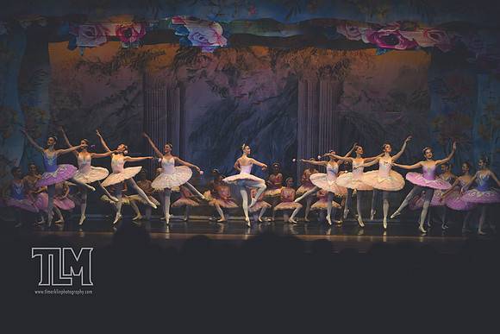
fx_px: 1278
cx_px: 250
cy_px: 167
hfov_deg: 22.1
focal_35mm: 92
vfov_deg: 14.9
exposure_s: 1/500
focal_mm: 92
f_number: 2.8
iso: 640
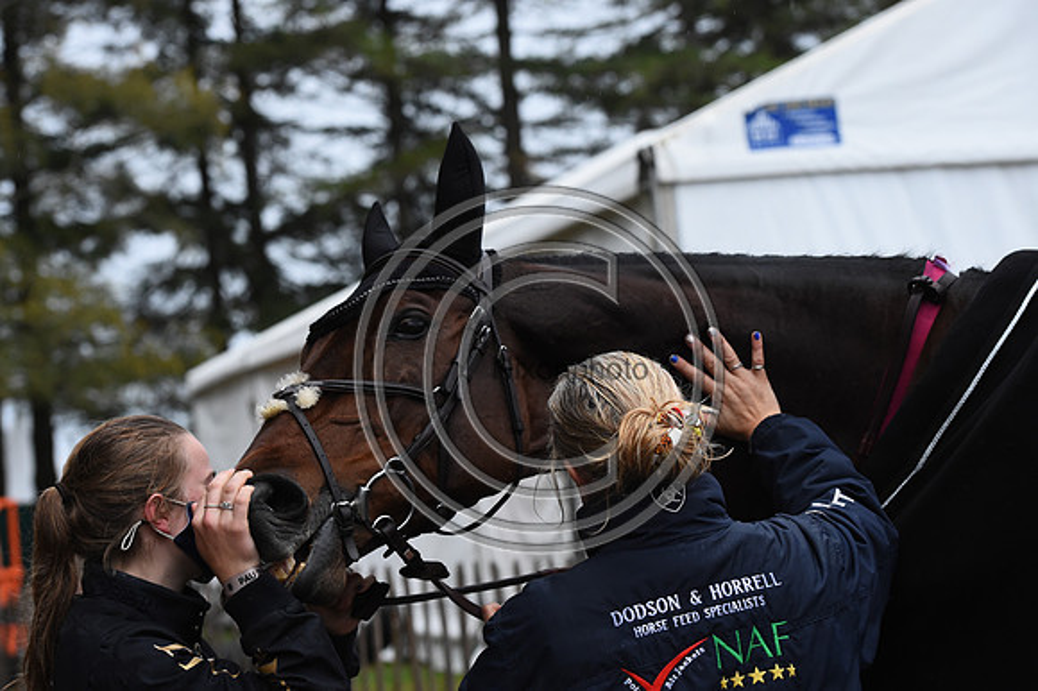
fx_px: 2651
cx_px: 519
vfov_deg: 14.8
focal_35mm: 92
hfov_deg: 22.2
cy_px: 346
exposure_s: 1/640
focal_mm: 92
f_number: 6.3
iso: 3200
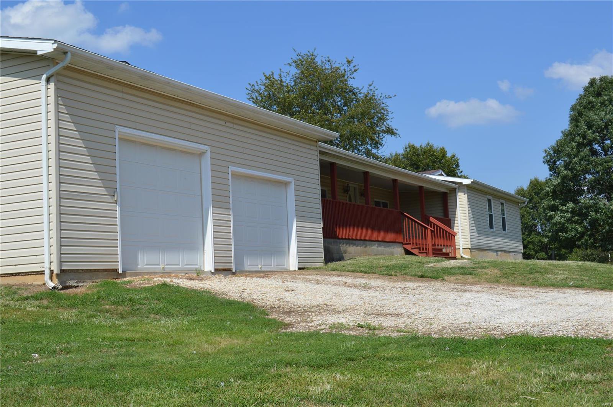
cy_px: 204
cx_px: 306
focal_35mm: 48
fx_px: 816
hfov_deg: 41.2
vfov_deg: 28.0
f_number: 8
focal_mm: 32
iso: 100
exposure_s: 1/250
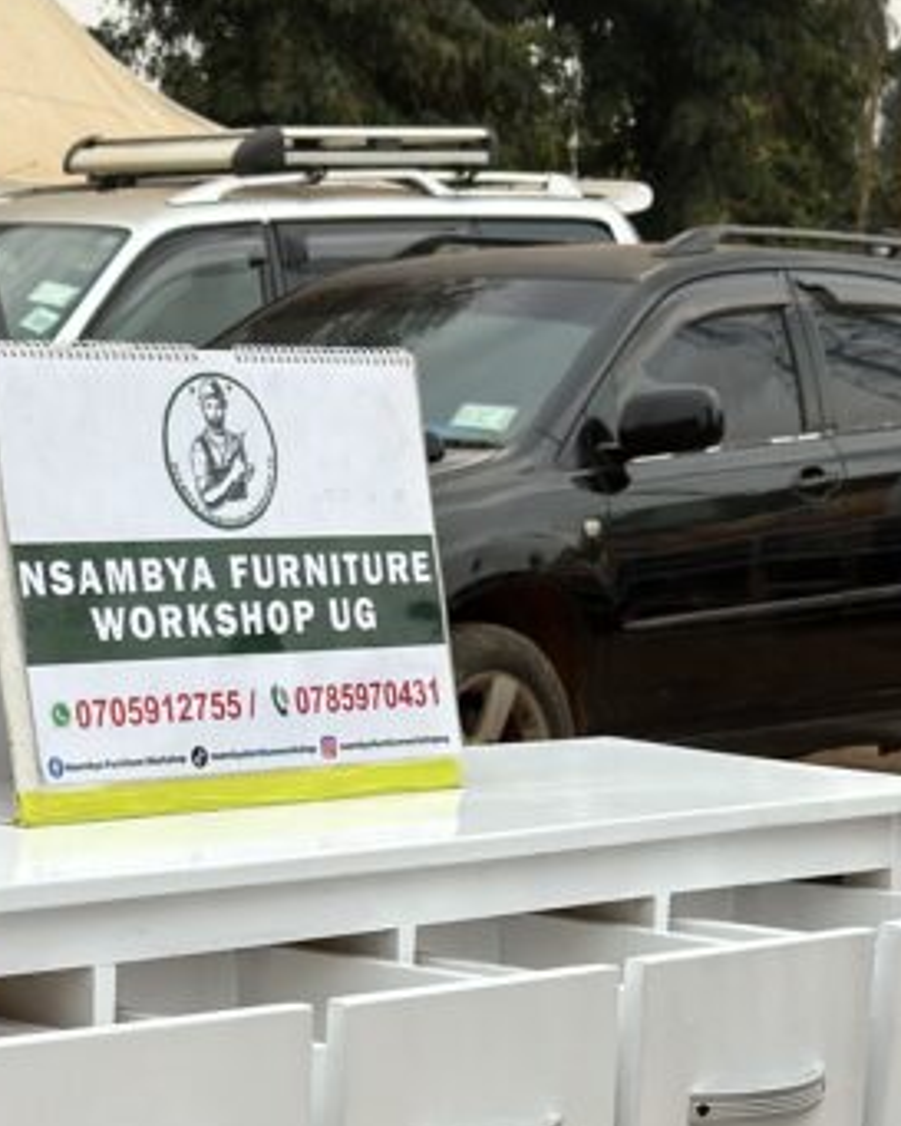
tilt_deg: -15.0
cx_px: 205
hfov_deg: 14.0
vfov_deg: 16.9
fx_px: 3665
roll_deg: +0.4
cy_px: 1255
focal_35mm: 110
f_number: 1.78
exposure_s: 1/3731
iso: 100
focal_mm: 6.86
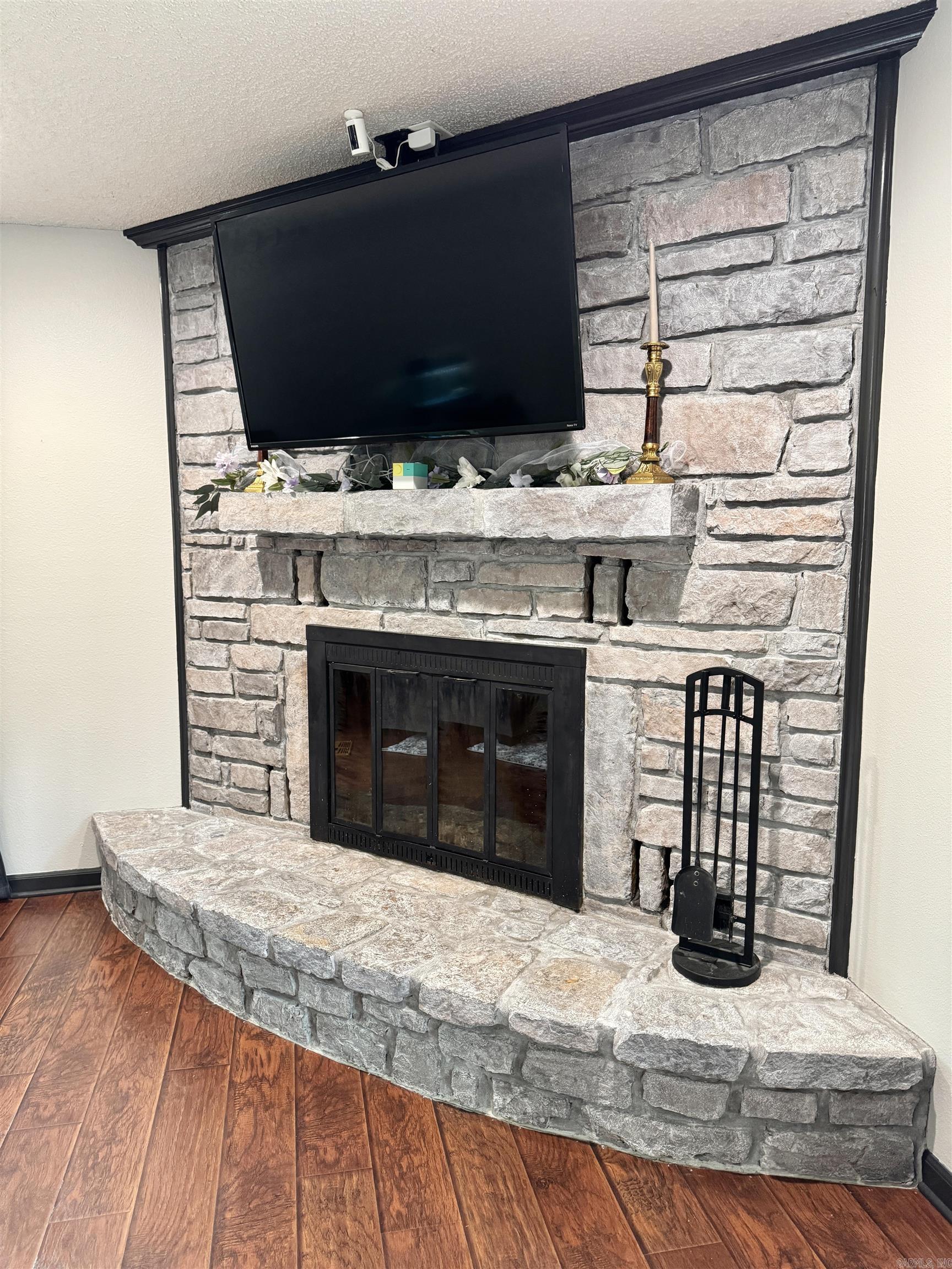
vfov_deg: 71.6
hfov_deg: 56.8
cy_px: 634
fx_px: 880
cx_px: 476
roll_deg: -0.2
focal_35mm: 24
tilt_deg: -8.2
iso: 500
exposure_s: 1/60
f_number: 1.78
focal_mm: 6.76
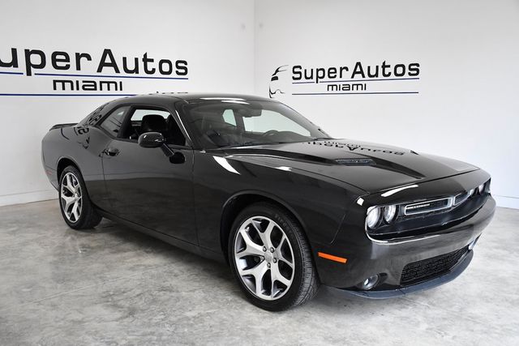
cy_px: 173
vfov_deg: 38.9
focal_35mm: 34
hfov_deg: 55.8
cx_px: 260
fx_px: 490
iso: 2500
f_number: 4.5
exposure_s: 1/1600
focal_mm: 23
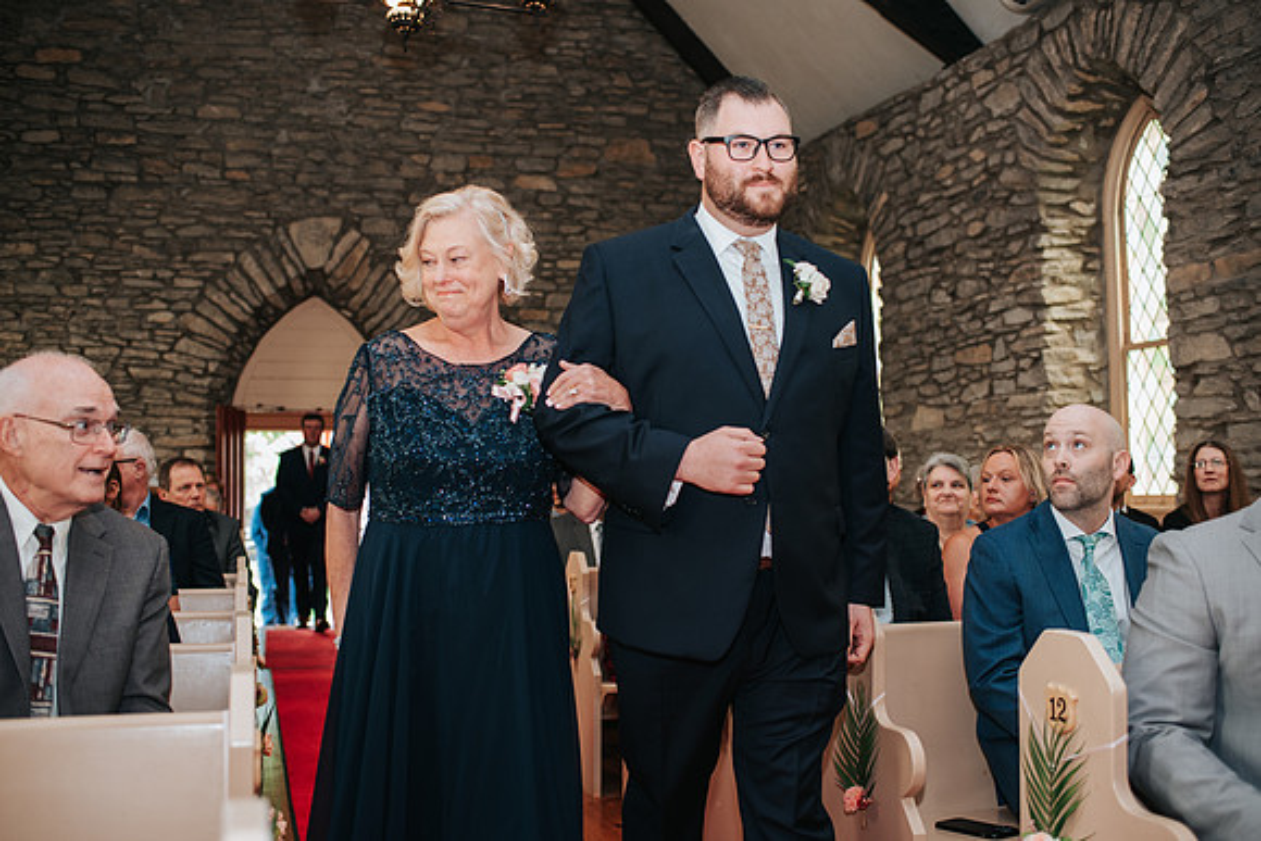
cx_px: 630
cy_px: 420
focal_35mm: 35
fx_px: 1226
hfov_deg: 54.4
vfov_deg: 37.9
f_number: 2.8
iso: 1000
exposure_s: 1/200
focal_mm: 35
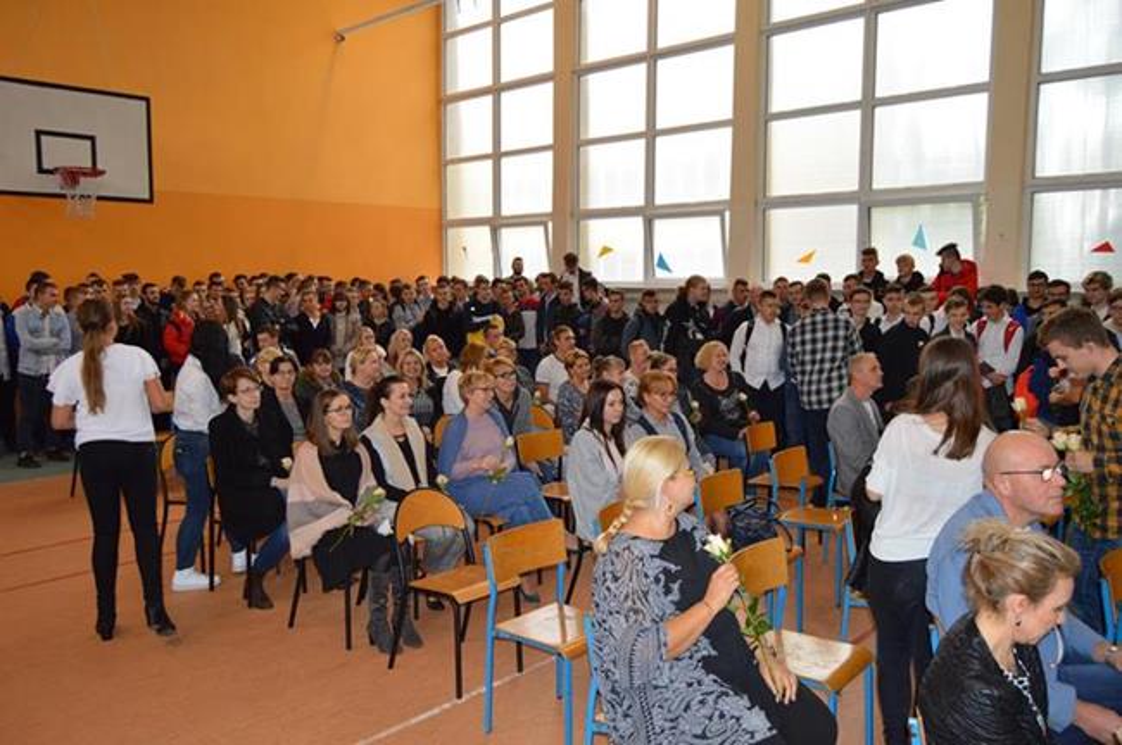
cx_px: 561
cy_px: 372
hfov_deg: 67.4
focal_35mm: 27
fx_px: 841
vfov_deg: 47.8
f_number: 3.5
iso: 400
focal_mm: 18
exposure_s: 1/100
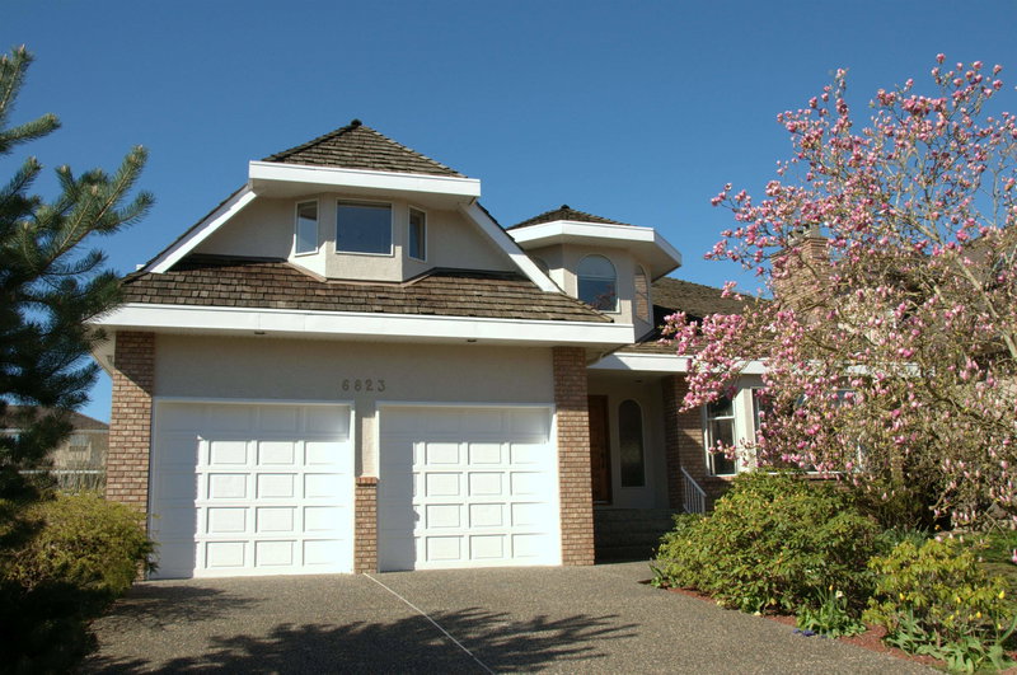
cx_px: 508
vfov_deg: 43.5
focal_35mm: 30
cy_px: 338
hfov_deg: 62.0
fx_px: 846
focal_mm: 20
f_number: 10
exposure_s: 1/400
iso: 200
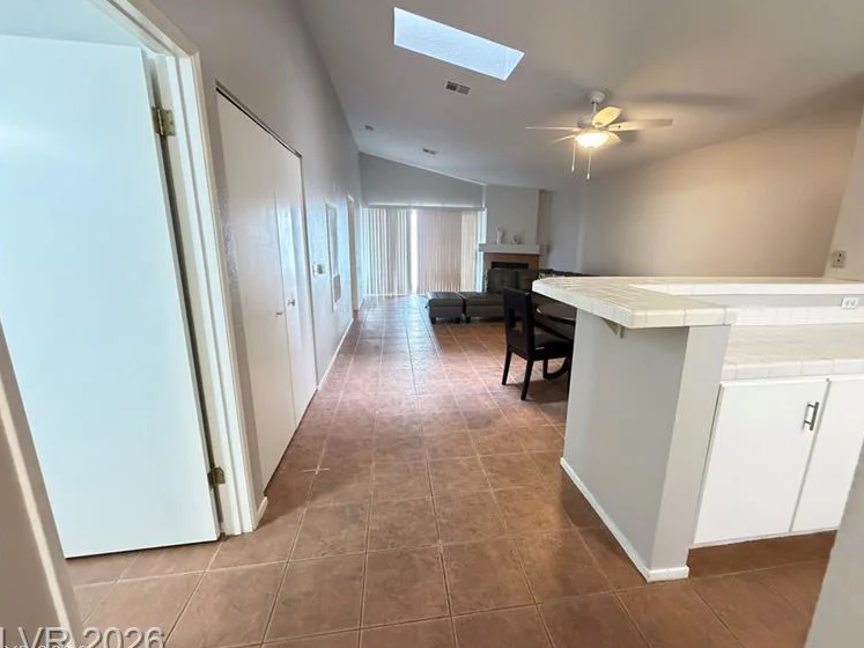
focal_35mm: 15
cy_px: 322
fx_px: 374
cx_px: 452
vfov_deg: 81.7
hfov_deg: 98.1
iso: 1250
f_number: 2.2
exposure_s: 1/60
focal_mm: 2.22
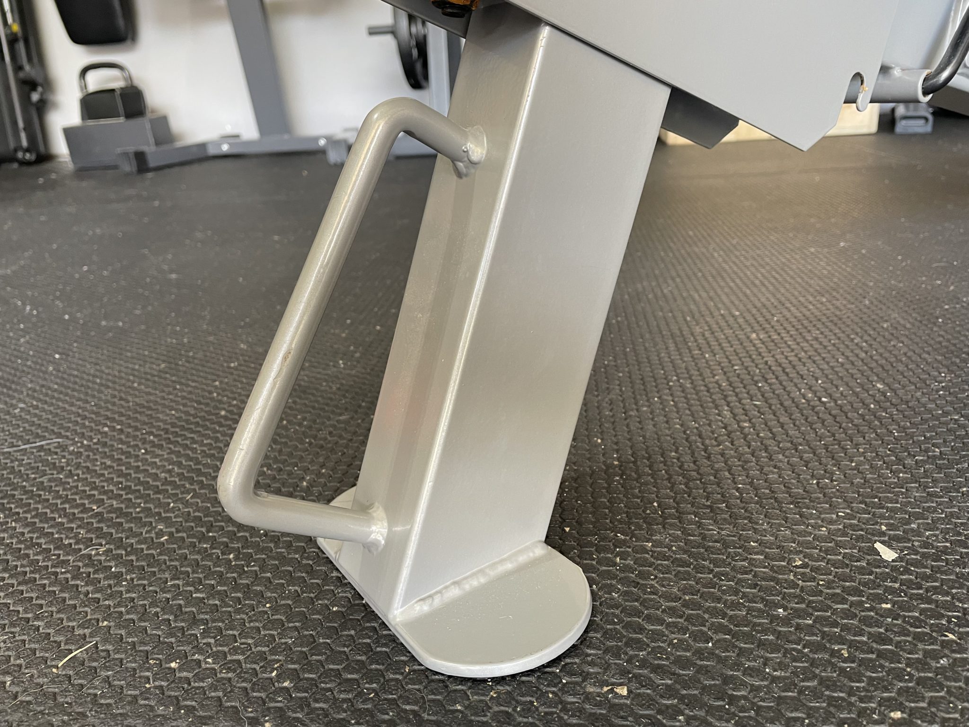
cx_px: 484
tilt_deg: -20.7
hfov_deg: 67.3
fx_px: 728
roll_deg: +2.3
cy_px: 364
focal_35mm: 26
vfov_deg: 53.1
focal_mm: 4.2
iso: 160
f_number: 1.6
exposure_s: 1/60
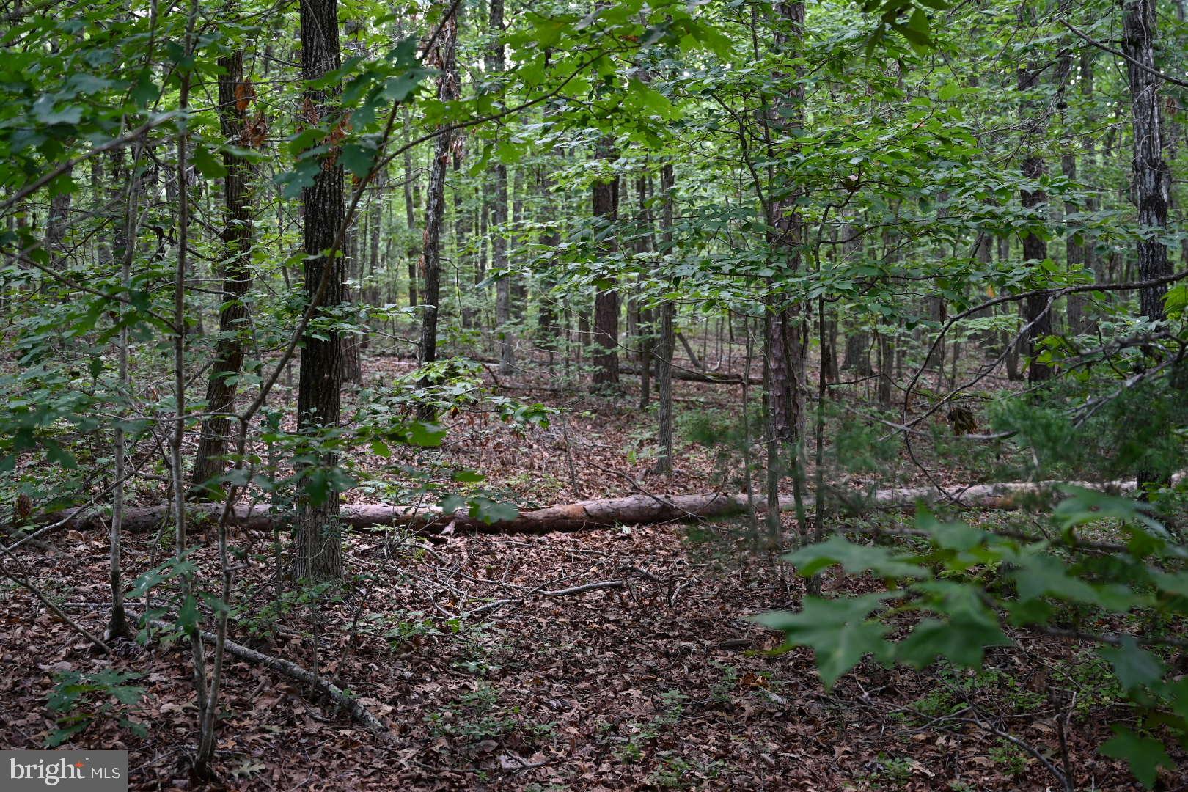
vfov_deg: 32.6
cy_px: 396
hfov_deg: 47.4
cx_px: 594
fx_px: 1353
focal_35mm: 41
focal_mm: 41
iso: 280
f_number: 4
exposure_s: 1/40
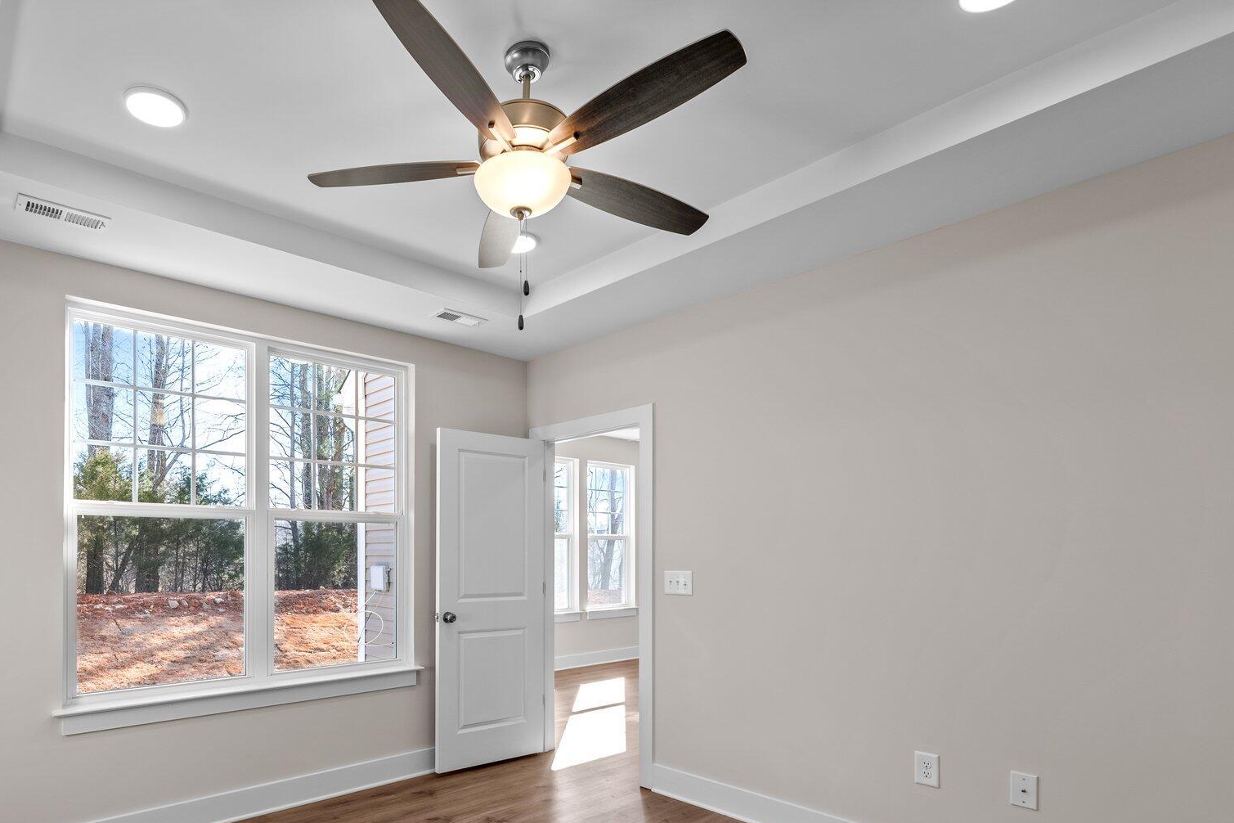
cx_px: 475
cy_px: 552
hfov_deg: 85.5
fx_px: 651
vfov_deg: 62.9
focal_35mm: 19
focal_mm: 14
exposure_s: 1/20
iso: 400
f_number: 7.1
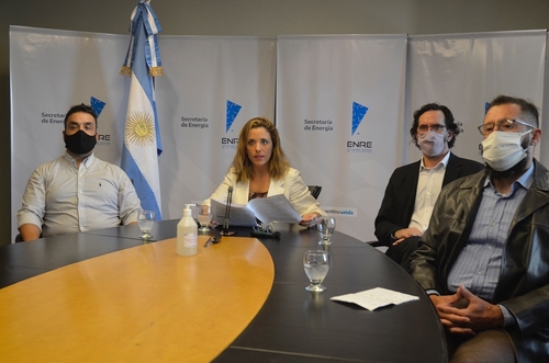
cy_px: 182
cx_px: 274
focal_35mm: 44
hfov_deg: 45.0
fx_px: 662
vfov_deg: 30.7
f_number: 4.5
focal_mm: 29
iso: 1250
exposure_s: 1/80
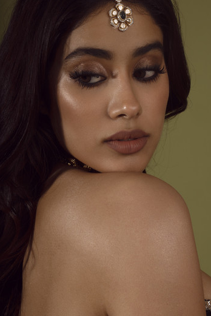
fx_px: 755
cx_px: 94
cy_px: 152
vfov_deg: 23.6
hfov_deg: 15.9
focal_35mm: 86
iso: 250
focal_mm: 70
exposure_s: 1/200
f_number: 18
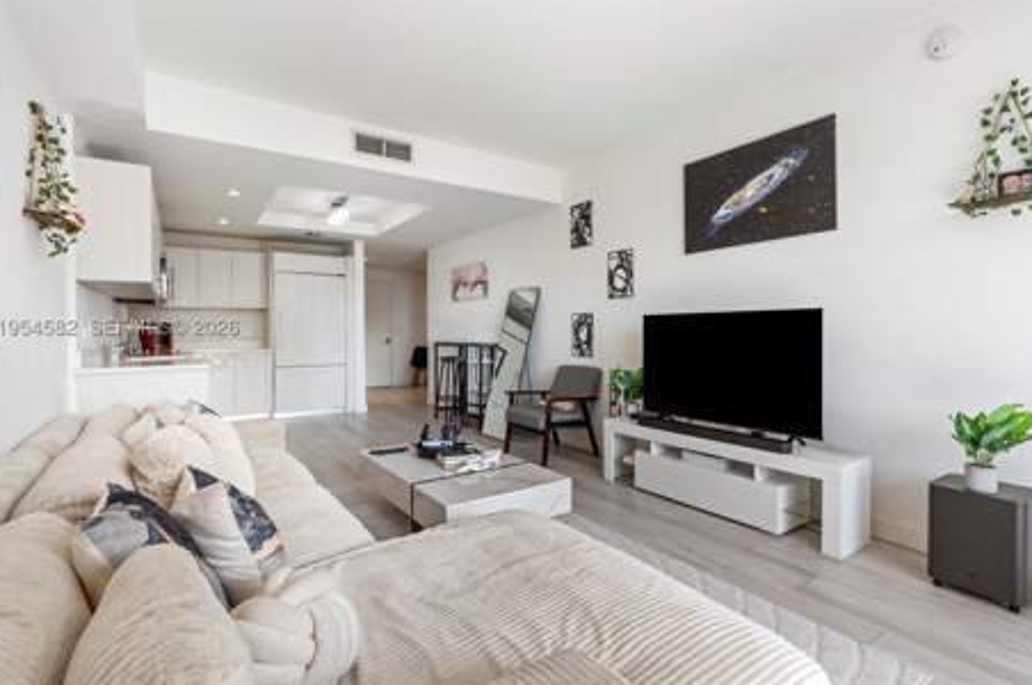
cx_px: 514
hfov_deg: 93.4
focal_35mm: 17
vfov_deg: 70.2
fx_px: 487
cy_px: 330
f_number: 9
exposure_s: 1/15
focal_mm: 16
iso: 800
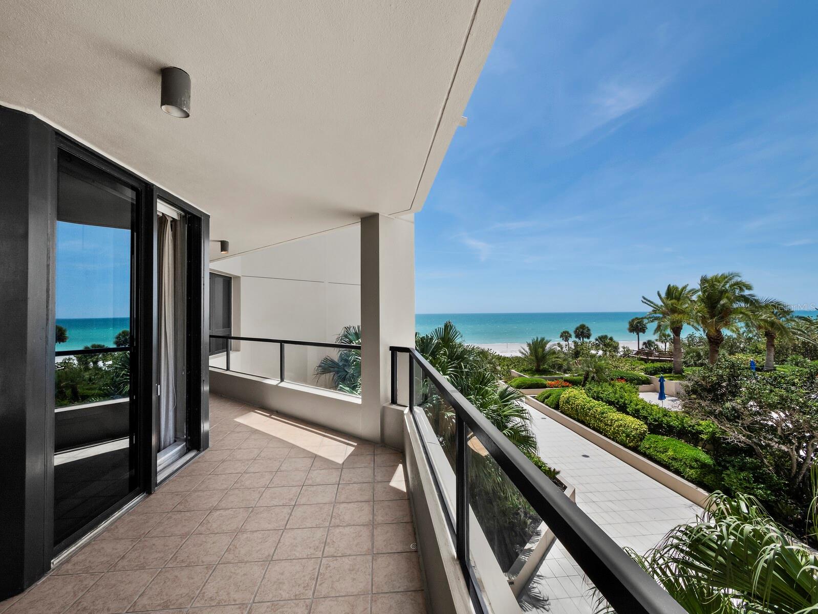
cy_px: 307
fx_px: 331
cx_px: 409
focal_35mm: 14
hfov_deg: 102.0
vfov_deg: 85.7
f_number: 10
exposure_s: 1/160
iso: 400
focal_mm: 7
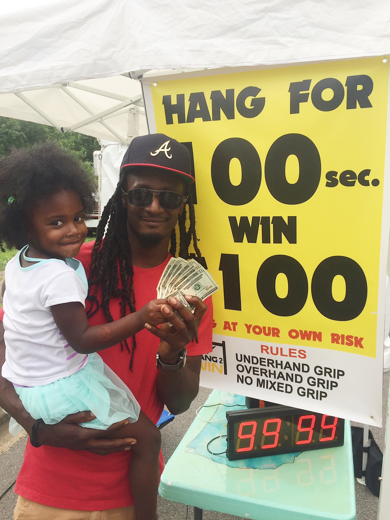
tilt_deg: -7.1
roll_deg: -1.5
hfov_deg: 48.2
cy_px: 260
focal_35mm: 29
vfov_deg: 61.7
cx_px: 195
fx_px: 436
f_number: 2.2
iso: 32
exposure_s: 1/399
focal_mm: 4.15
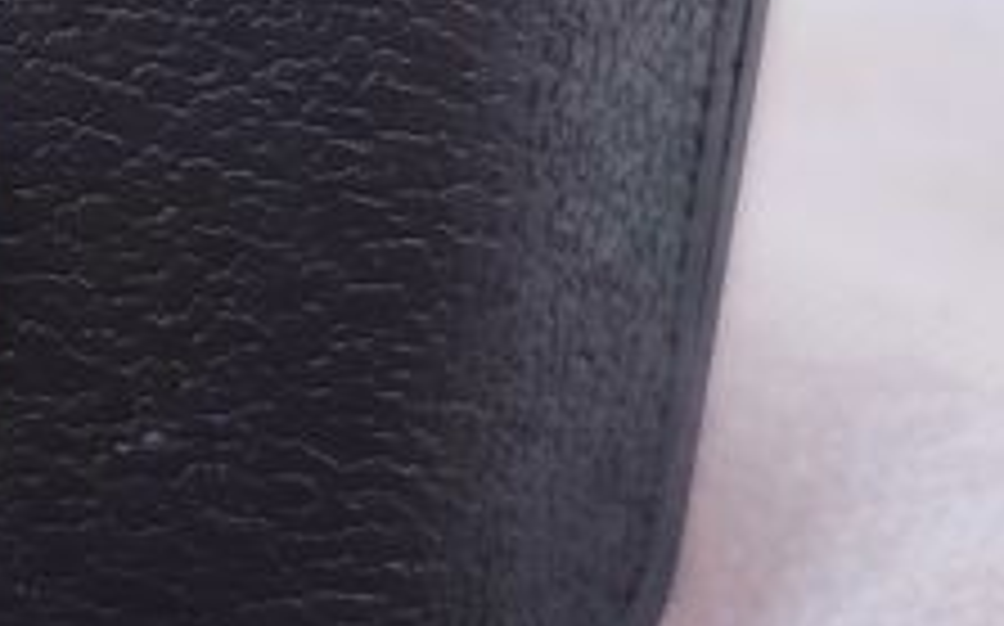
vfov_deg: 11.3
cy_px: -117
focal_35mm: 114
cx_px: -1121
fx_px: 3117
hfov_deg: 14.5
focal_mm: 5.25
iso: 100
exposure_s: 1/146
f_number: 1.75
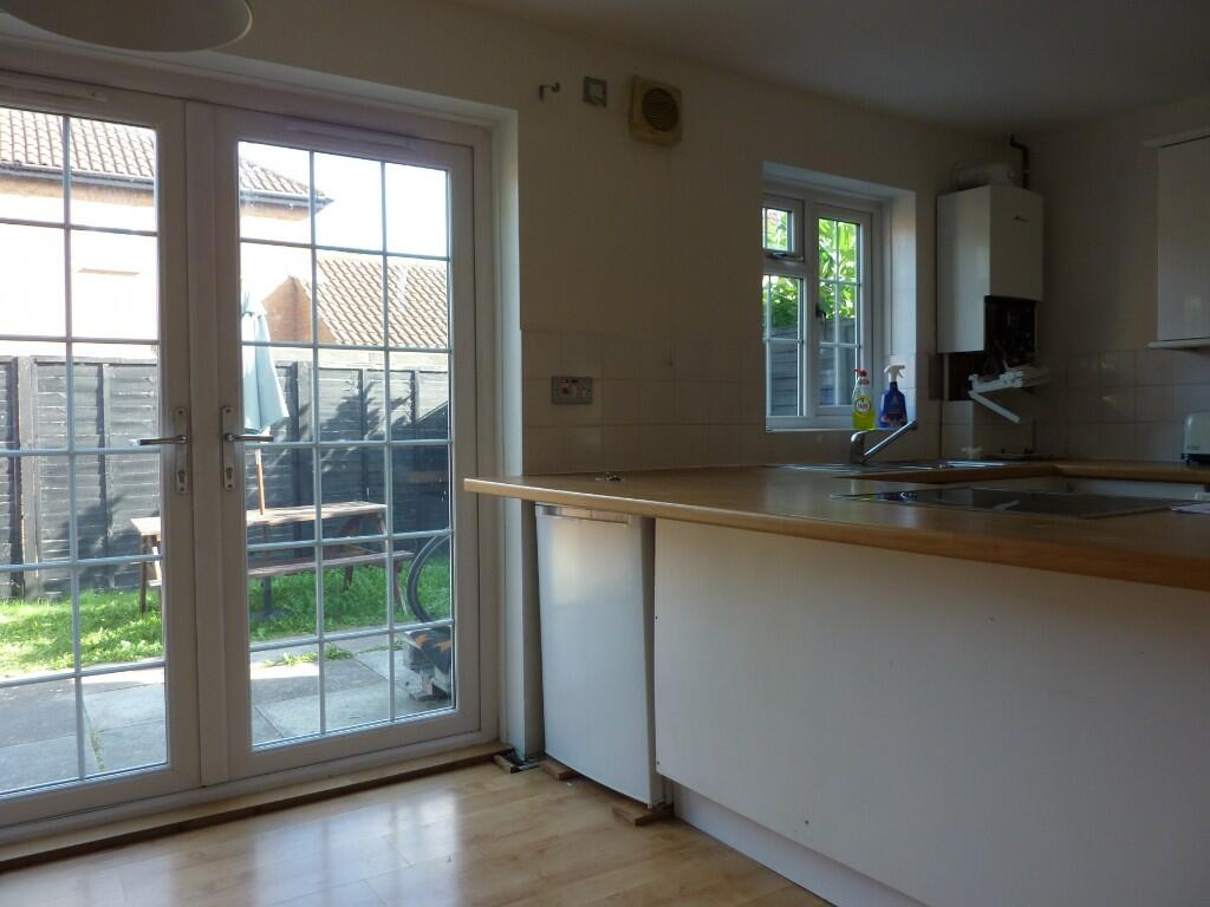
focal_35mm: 25
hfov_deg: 69.4
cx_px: 605
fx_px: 874
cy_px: 454
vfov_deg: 54.9
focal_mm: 4.1
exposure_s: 1/50
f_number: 3.3
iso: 80
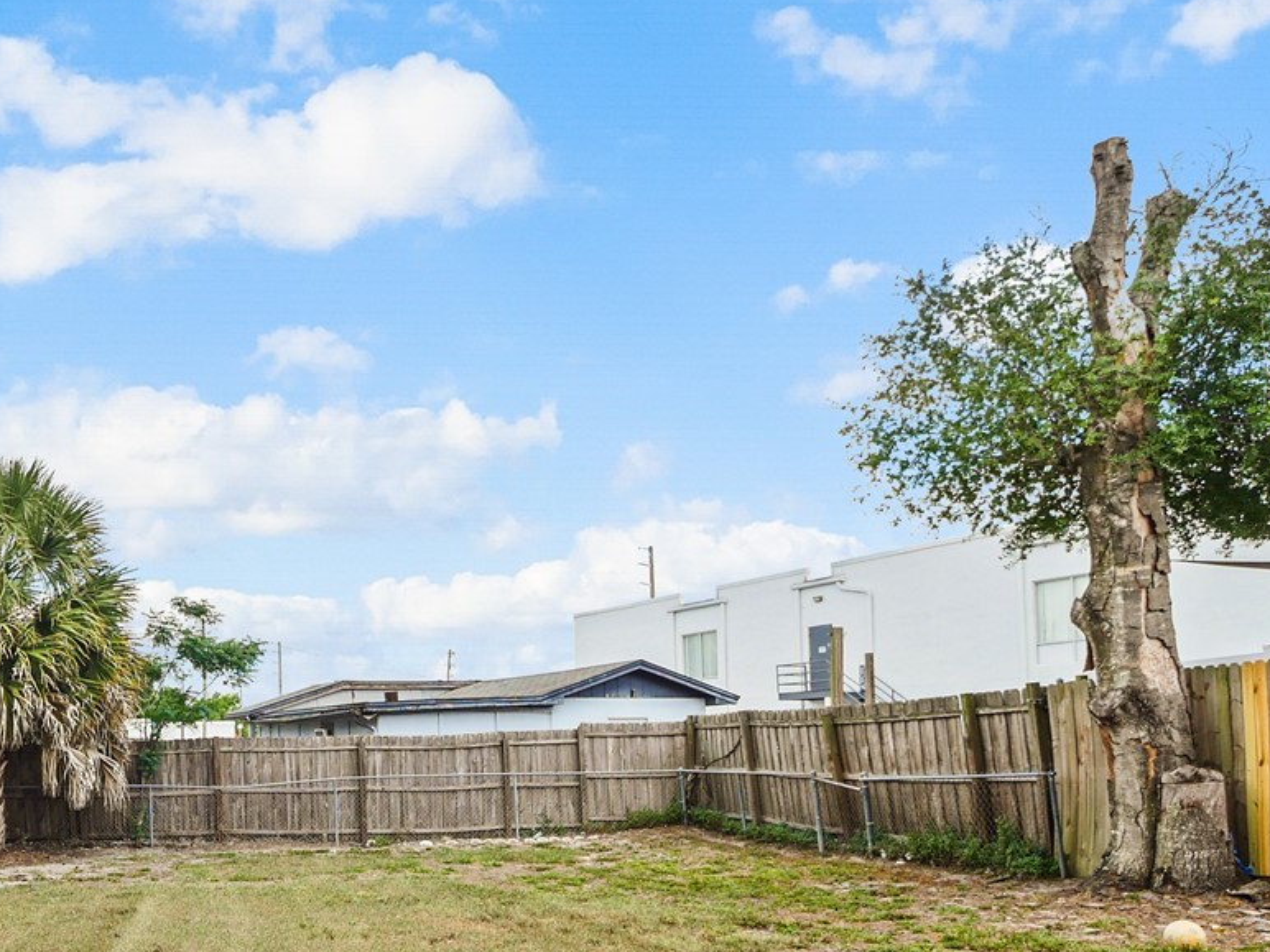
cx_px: 237
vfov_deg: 46.3
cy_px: 728
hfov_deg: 56.7
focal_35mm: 29
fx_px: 1064
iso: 200
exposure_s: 1/500
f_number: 8
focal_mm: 7
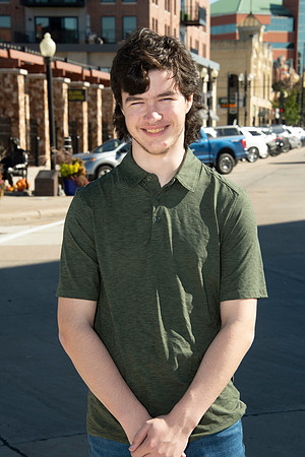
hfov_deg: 12.2
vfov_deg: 18.3
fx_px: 1423
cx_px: 152
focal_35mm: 112
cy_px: 228
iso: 400
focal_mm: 112
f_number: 14
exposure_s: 1/160
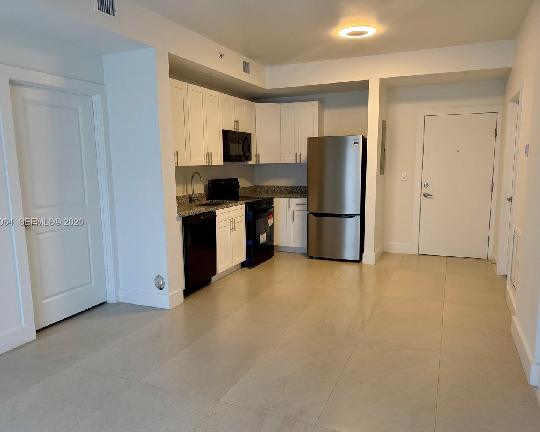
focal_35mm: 26
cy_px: 223
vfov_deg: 54.9
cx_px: 266
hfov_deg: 66.0
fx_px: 415
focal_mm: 6.76
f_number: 1.78
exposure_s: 1/95
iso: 200
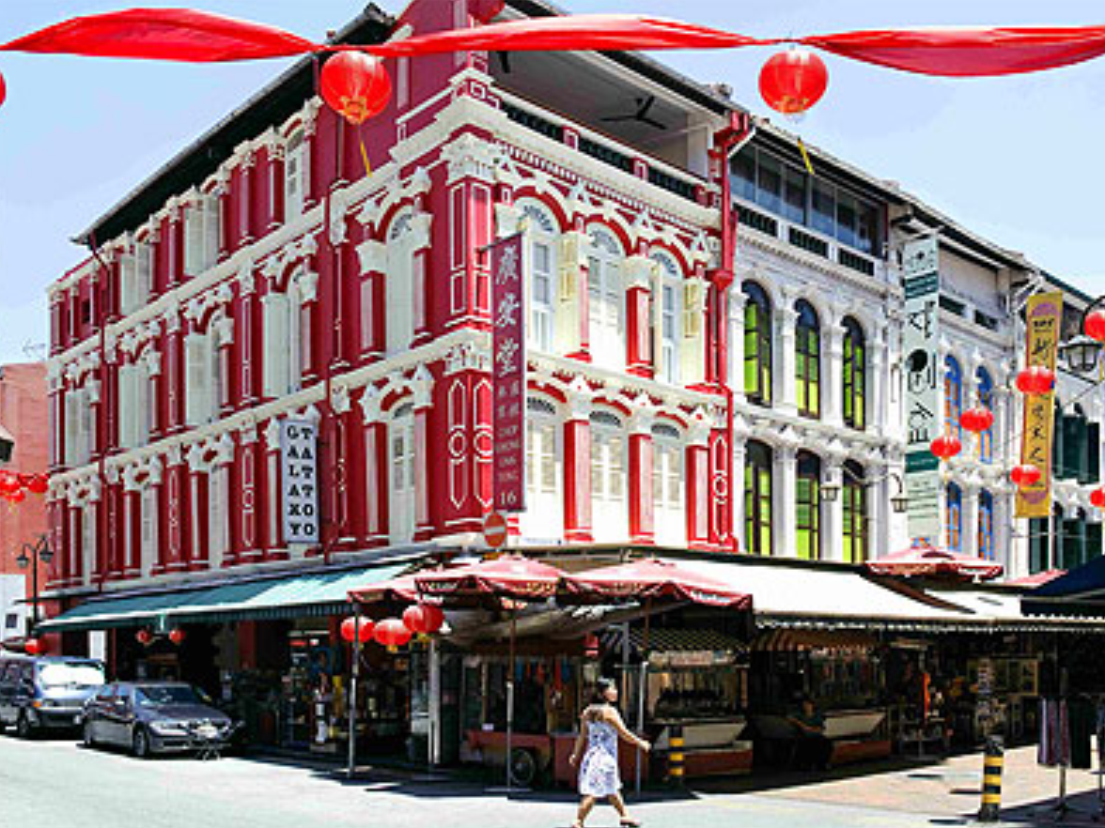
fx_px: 1021
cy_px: 418
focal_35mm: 32
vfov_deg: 44.2
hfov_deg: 56.7
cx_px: 620
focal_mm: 29
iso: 200
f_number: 8
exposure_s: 1/250
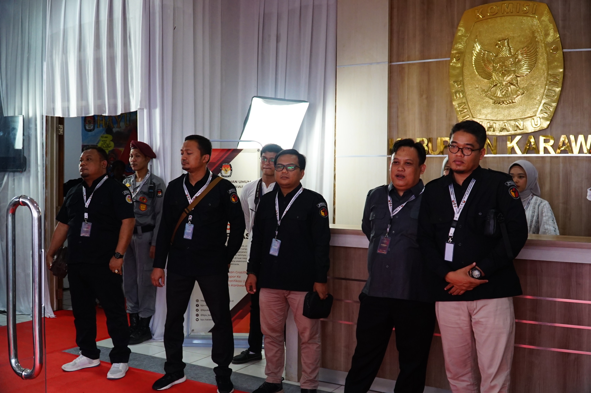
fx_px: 558
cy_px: 196
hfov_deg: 55.8
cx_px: 296
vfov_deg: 38.8
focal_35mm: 34
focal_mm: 23
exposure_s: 1/80
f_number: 4
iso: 1250
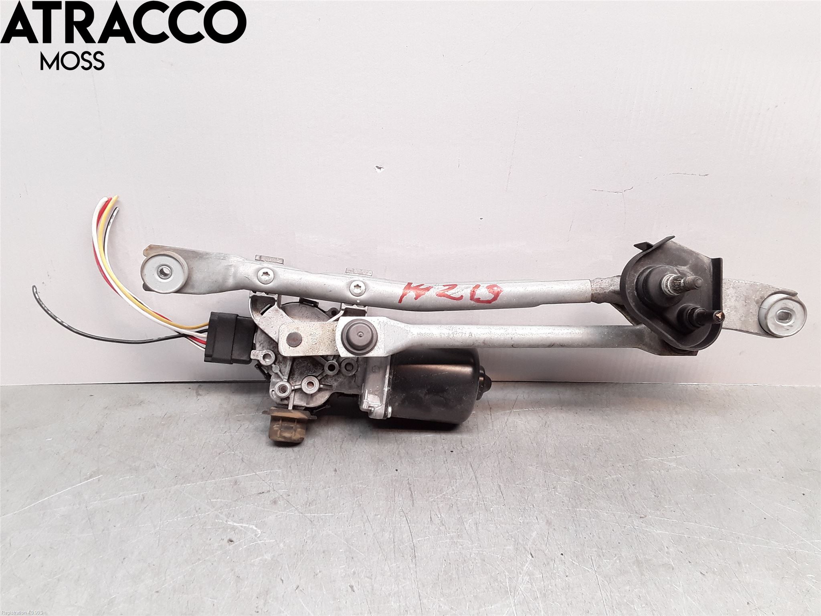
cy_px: 308
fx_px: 664
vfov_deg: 49.7
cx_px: 410
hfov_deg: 63.4
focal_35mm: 28
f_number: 1.9
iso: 50
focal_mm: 2.91
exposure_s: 1/50
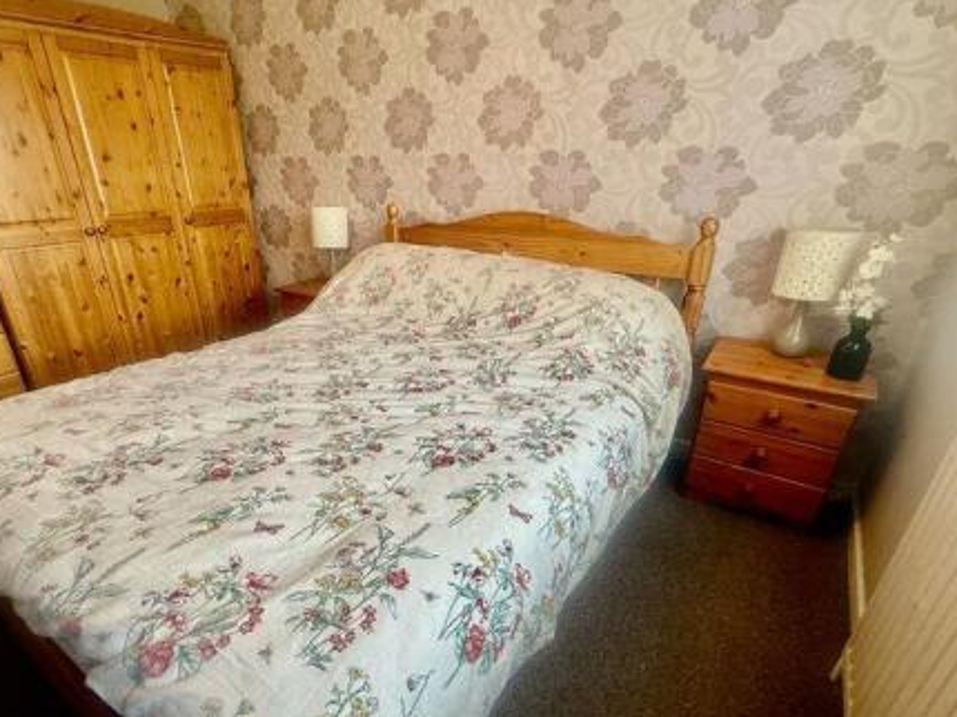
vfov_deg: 68.3
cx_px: 420
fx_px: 525
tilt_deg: -26.9
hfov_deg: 84.3
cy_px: 409
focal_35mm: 19
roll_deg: +0.8
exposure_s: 1/100
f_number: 2.2
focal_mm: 2.22
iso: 100
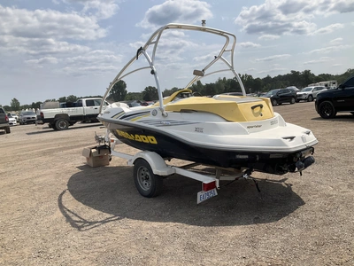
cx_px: 177
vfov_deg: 48.2
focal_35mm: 29
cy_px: 133
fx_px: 297
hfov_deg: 61.7
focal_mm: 3
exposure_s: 1/3322
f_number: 1.8
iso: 25
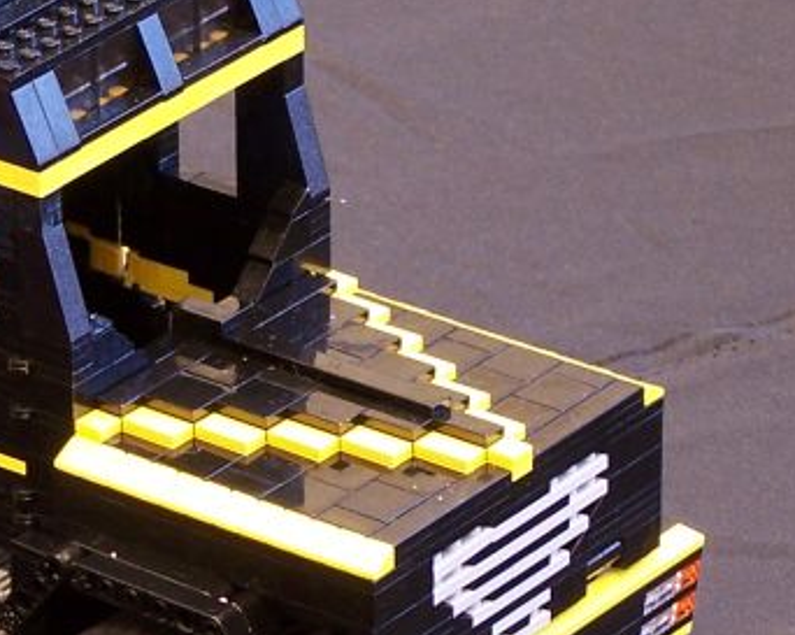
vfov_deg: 5.0
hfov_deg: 6.3
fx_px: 7217
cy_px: 98
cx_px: 137
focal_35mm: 307
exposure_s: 1/2
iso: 80
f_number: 3.2
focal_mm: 17.5
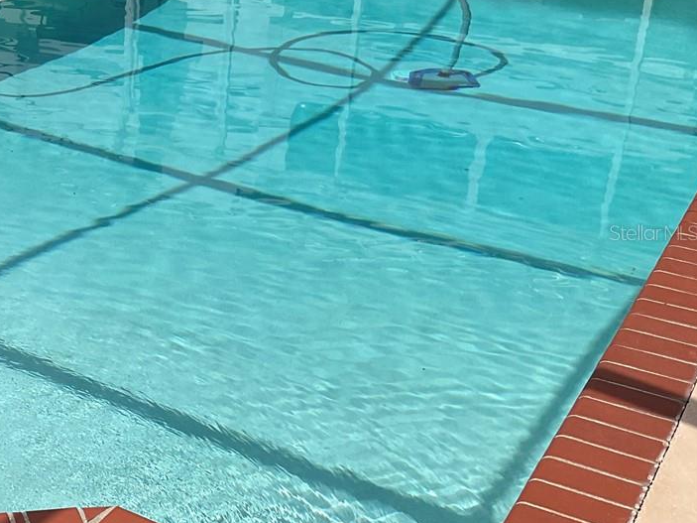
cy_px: 232
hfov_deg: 26.8
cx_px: -90
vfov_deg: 22.2
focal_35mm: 66
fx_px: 1329
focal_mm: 3
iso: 16
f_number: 1.8
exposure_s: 1/2227
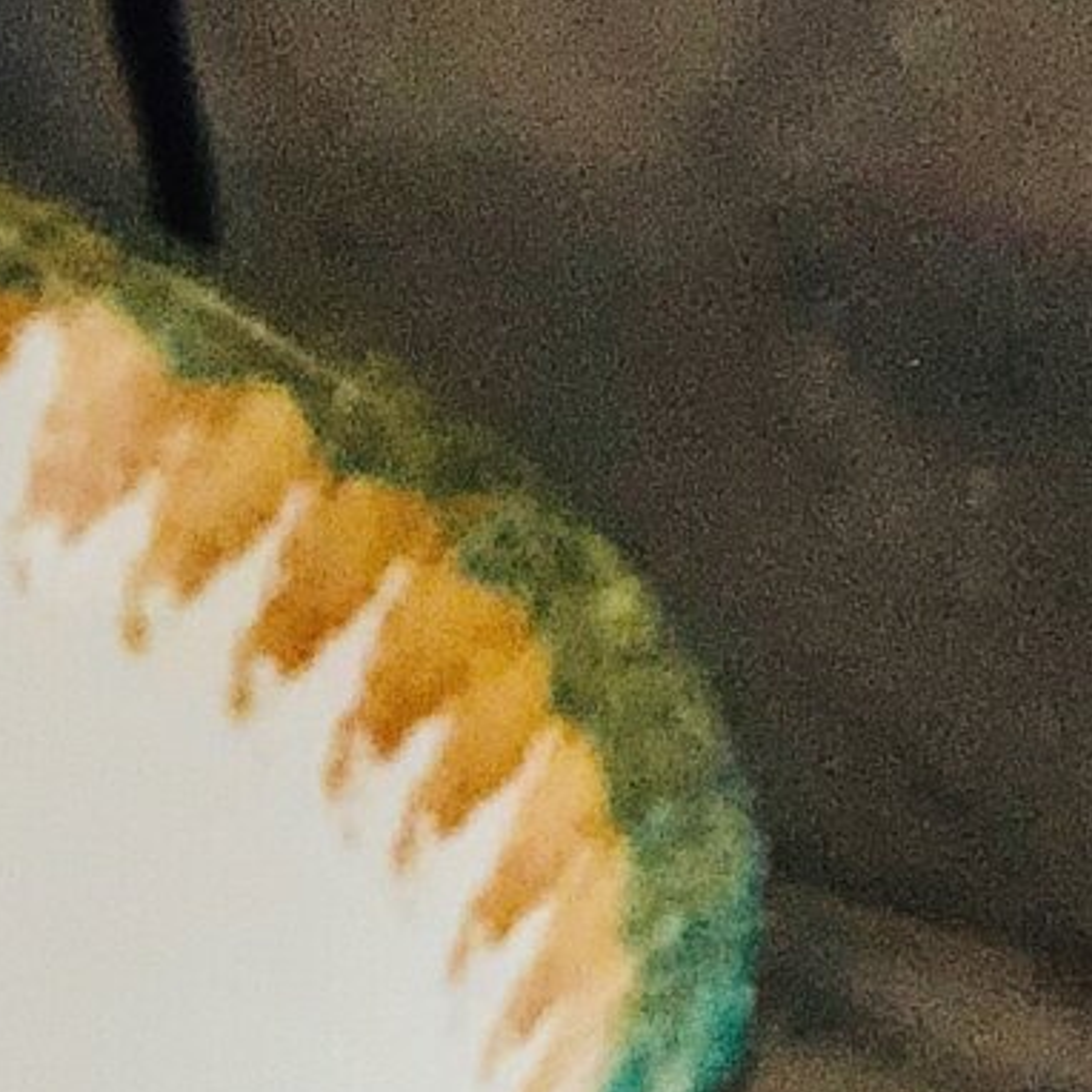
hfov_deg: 5.5
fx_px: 10993
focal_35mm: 308
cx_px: -1372
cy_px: 3645
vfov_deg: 5.3
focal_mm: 6
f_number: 2.4
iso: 64
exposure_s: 1/50
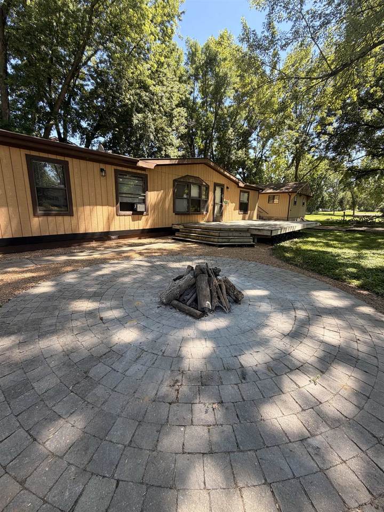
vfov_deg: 102.1
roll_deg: -1.3
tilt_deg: -11.3
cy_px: 256
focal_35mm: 14
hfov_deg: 85.7
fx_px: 207
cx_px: 192
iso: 40
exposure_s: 1/235
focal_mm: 2.22
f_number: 2.2
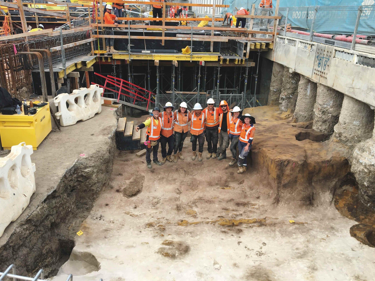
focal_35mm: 30
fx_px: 325
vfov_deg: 46.8
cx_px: 187
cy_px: 137
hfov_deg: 60.0
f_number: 2.2
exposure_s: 1/845
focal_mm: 4.15
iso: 25
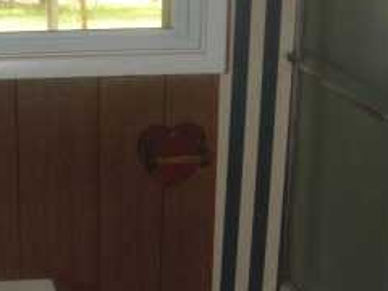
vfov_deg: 15.4
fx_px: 1076
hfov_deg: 20.4
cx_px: 149
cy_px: 191
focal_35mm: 96
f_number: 2.8
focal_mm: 6.3
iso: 200
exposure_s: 1/60
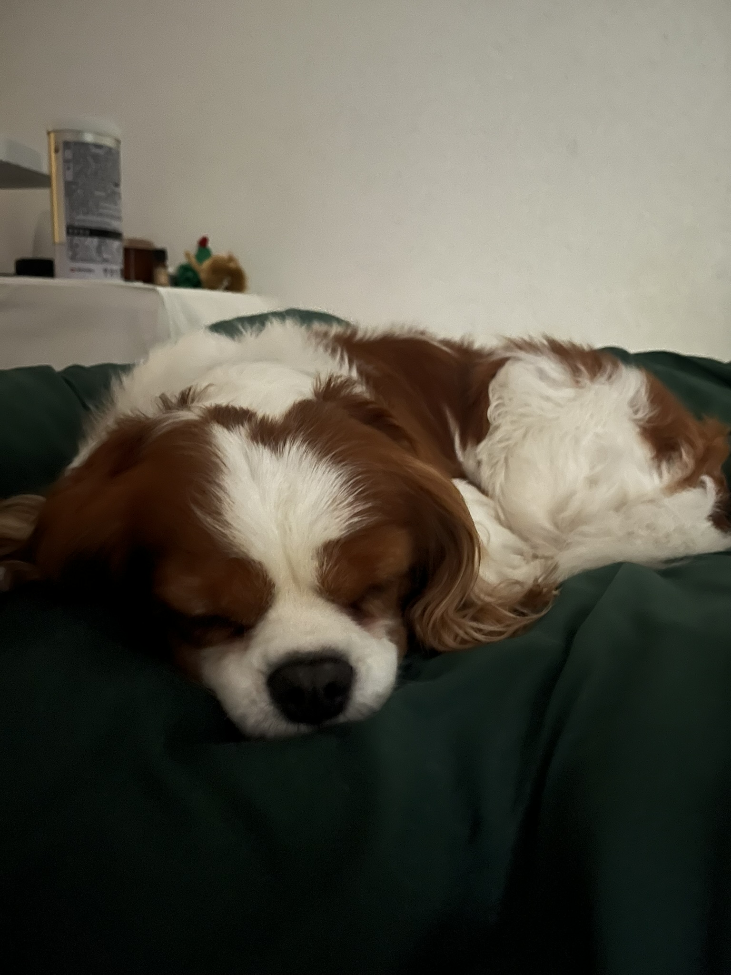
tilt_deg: -12.9
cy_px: 488
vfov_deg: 67.3
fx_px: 732
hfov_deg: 53.1
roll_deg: -2.5
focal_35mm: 26
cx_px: 366
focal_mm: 5.1
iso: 1250
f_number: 1.6
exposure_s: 1/9
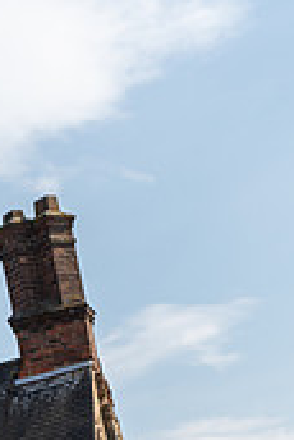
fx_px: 2396
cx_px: 243
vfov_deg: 10.3
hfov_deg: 7.0
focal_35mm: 196
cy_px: 532
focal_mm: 75
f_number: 4.5
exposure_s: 1/640
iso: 100
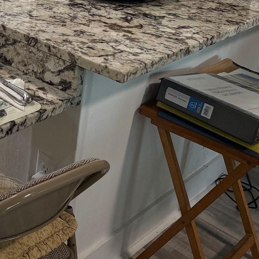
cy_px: 0
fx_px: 483
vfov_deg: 28.2
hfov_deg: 26.4
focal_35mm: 57
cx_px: -61
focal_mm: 6.76
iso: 200
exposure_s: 1/141
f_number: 1.78
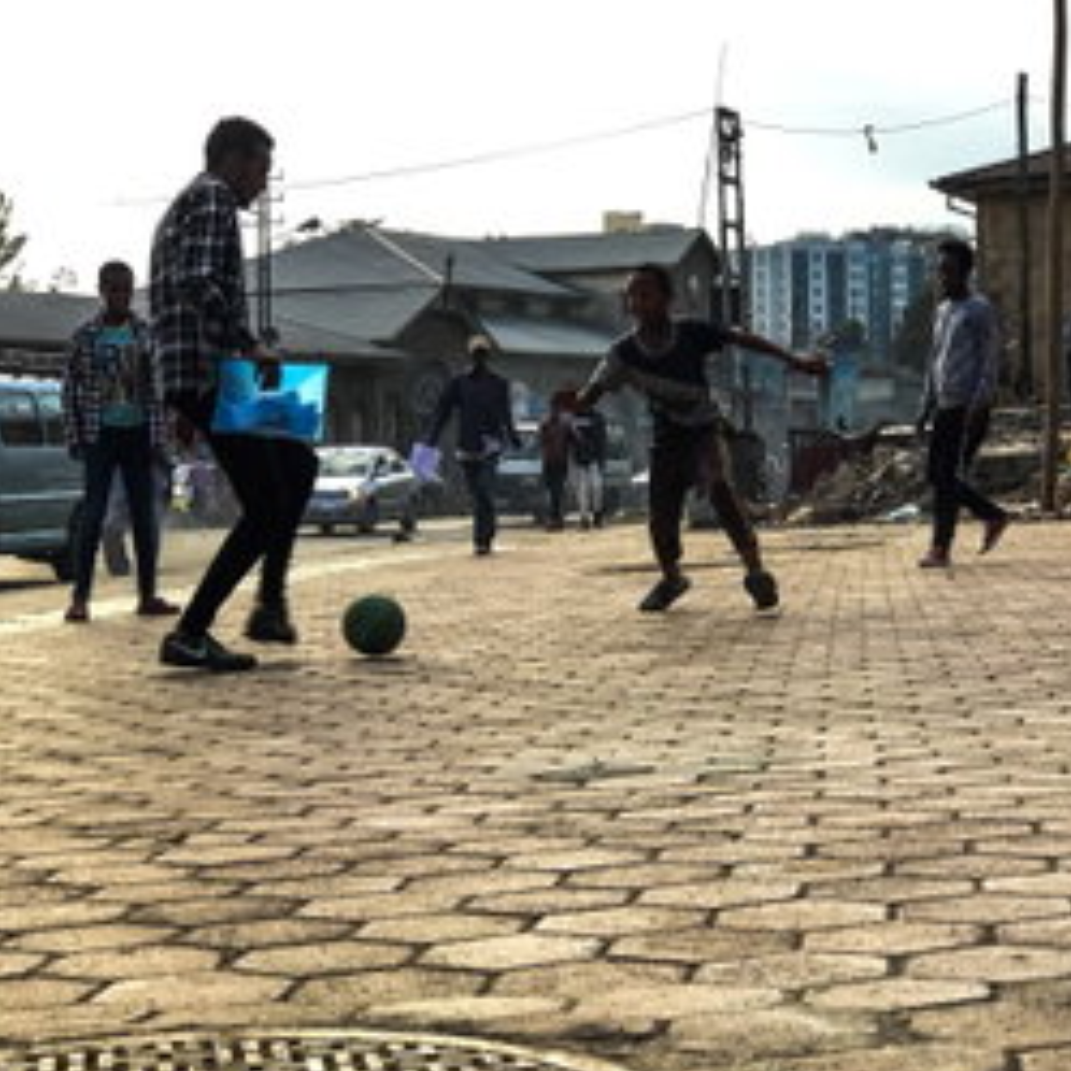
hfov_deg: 21.4
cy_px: 542
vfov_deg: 21.4
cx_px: 645
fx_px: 2835
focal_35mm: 81
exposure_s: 1/203
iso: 20
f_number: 2.8
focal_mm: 6.6
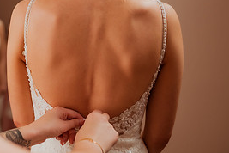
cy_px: 39
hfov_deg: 25.7
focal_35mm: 76
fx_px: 483
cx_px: 20
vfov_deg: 17.8
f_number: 1.8
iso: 320
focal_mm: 35
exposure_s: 1/1000
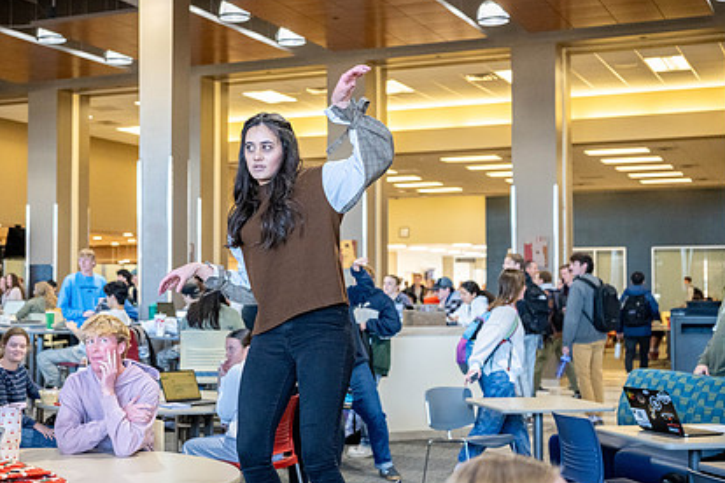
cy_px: 230
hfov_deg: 35.9
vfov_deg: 24.6
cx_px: 242
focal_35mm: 55
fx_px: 1108
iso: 1600
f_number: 2.8
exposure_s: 1/400
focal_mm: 37
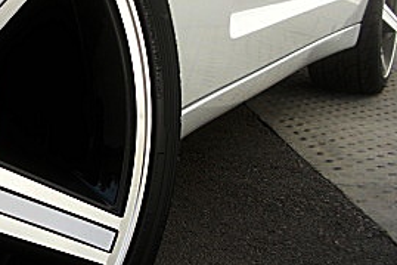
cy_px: 136
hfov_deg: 21.7
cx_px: -37
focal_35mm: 89
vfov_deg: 15.3
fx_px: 981
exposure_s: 1/500
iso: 50
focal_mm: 6.3
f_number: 2.8
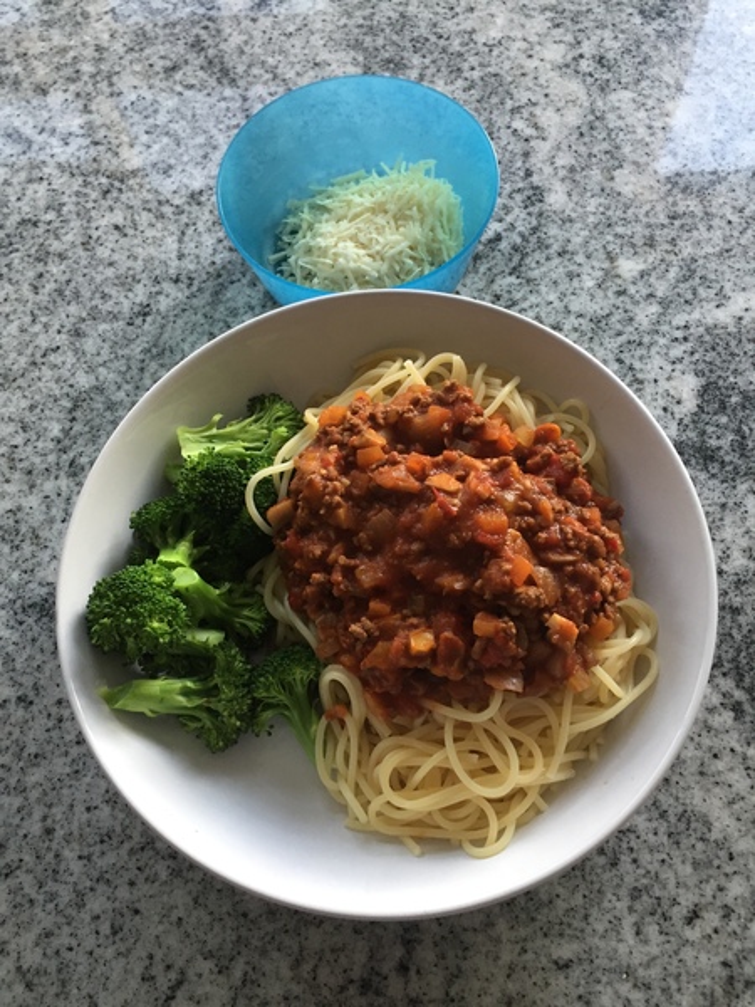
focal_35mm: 29
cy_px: 504
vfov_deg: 61.7
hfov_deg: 48.2
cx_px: 378
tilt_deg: -65.0
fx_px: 843
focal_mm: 4.15
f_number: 2.2
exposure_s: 1/33
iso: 125
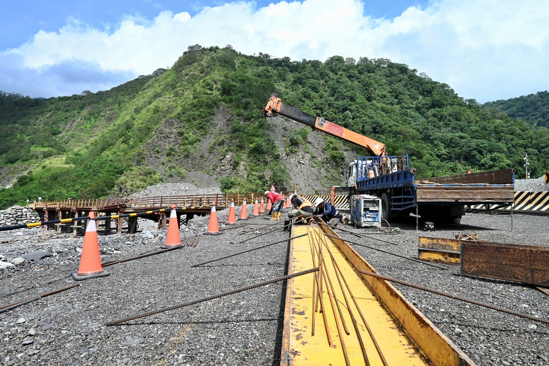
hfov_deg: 79.9
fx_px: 328
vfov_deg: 58.3
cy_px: 183
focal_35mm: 22
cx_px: 274
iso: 110
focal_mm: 21.5
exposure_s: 1/250
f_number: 8
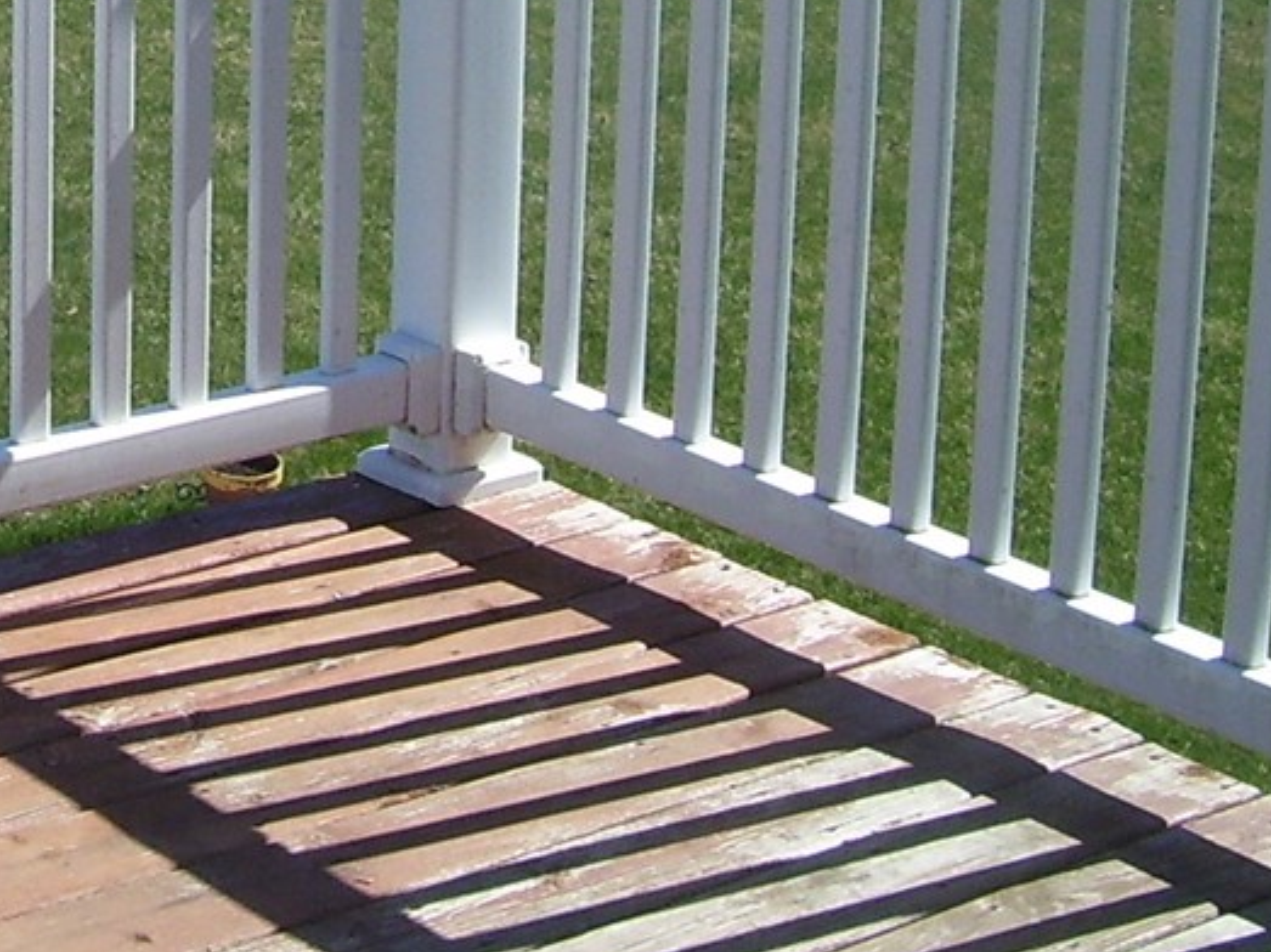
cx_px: -97
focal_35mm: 104
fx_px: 3818
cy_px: -248
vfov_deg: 13.7
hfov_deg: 18.3
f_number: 4.8
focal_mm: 5.6
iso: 80
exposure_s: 1/350
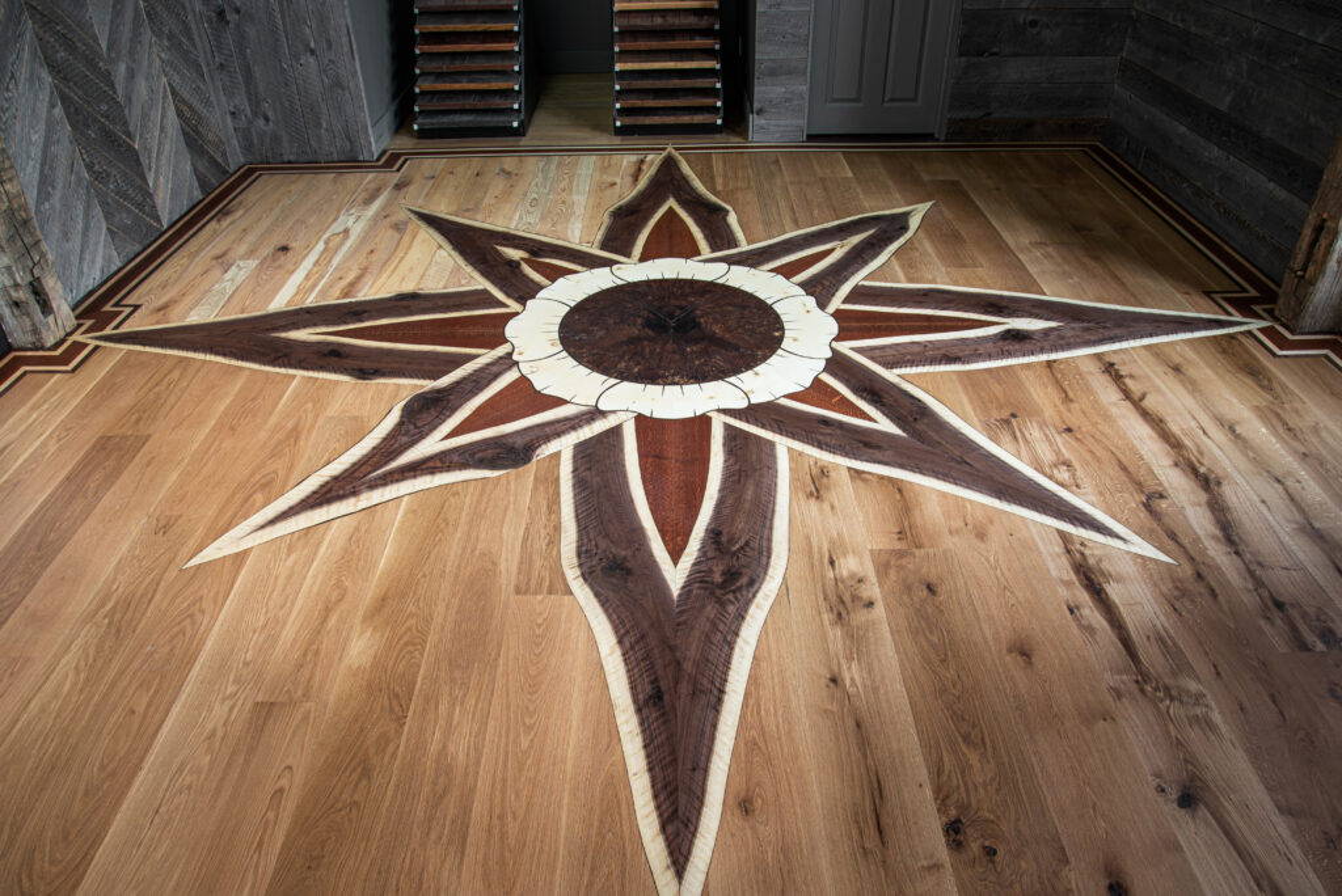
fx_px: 895
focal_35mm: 24
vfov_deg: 53.2
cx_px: 671
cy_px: 448
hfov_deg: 73.7
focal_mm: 24
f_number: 16
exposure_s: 1.6
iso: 100
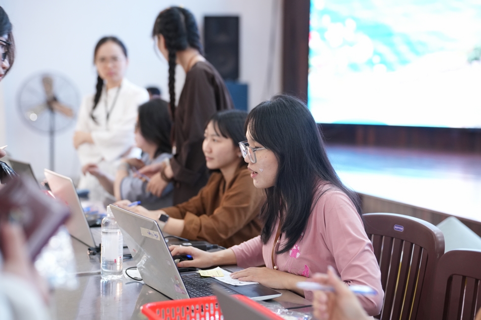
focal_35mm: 67
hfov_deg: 30.1
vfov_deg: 20.3
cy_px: 160
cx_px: 240
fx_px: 895
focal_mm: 67
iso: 2500
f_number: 2.8
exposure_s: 1/100
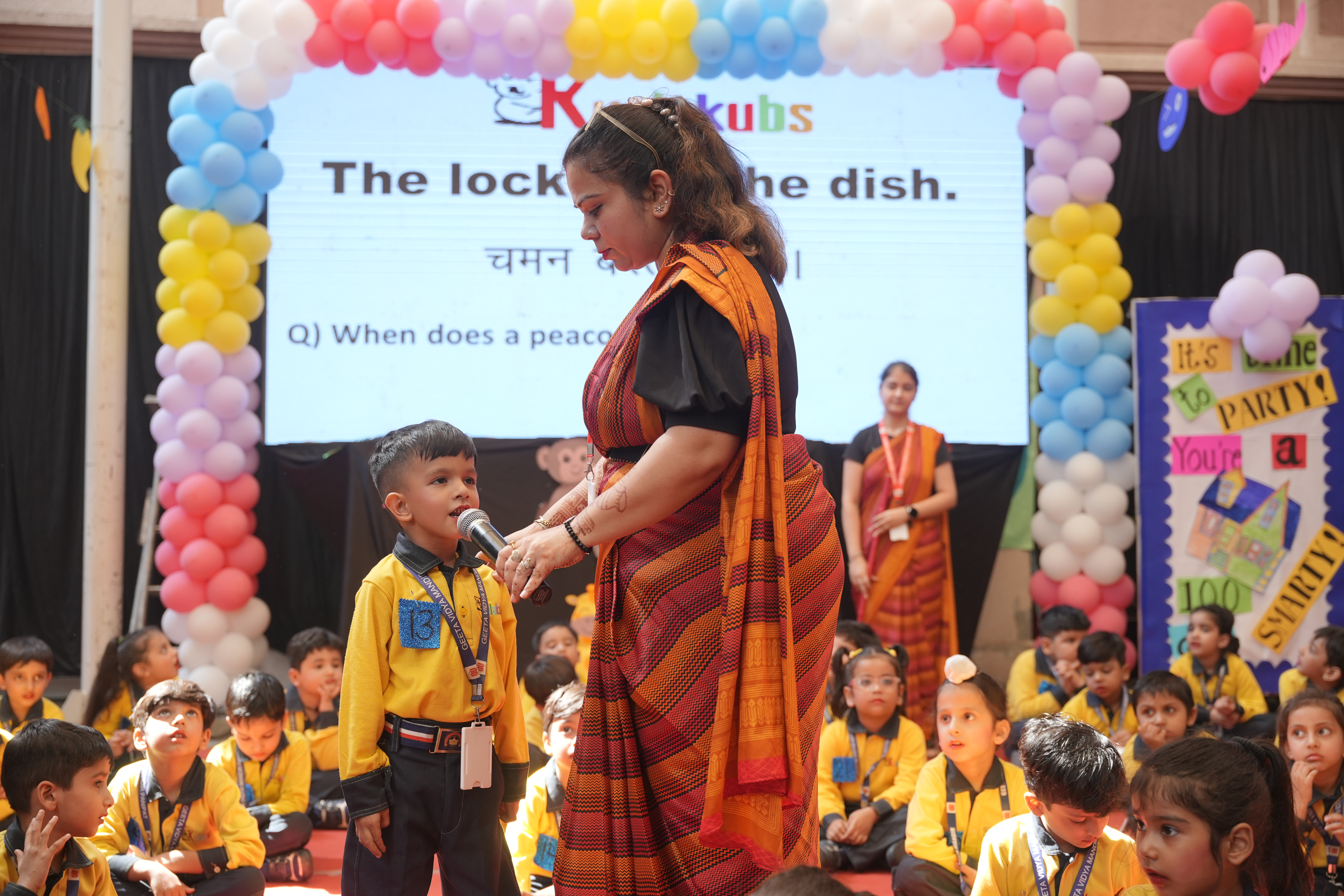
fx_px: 1467
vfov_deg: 34.0
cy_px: 448
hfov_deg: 49.2
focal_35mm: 39
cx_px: 672
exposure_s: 1/160
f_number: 2.8
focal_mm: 39.3
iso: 500
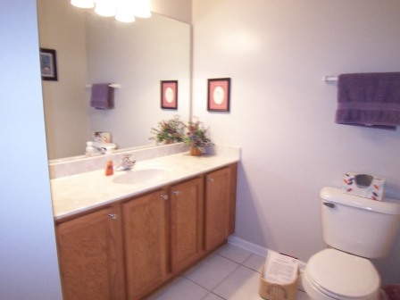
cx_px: 200
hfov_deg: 73.9
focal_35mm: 23
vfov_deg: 58.9
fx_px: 266
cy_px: 150
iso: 200
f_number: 2.8
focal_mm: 3.8
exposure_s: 1/30
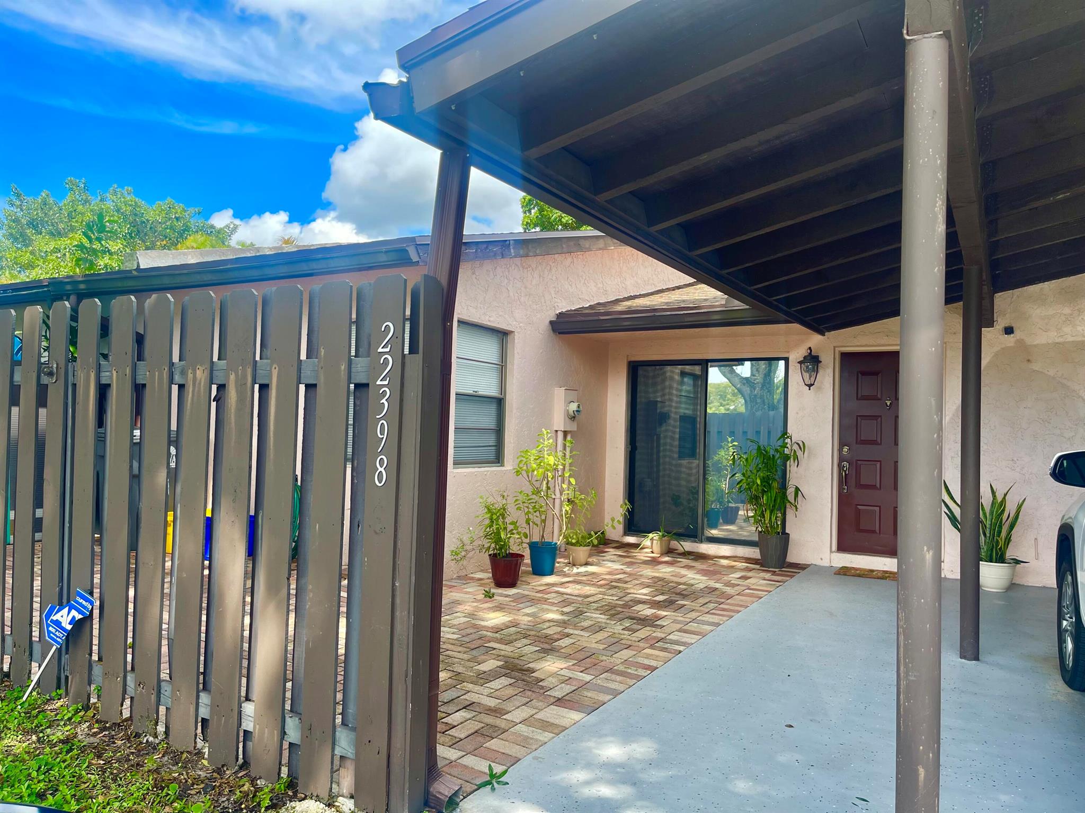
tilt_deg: +0.6
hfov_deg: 67.3
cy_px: 406
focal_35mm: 26
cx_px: 542
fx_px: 815
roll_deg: -1.7
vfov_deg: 53.1
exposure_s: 1/978
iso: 50
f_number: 1.6
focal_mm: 5.1
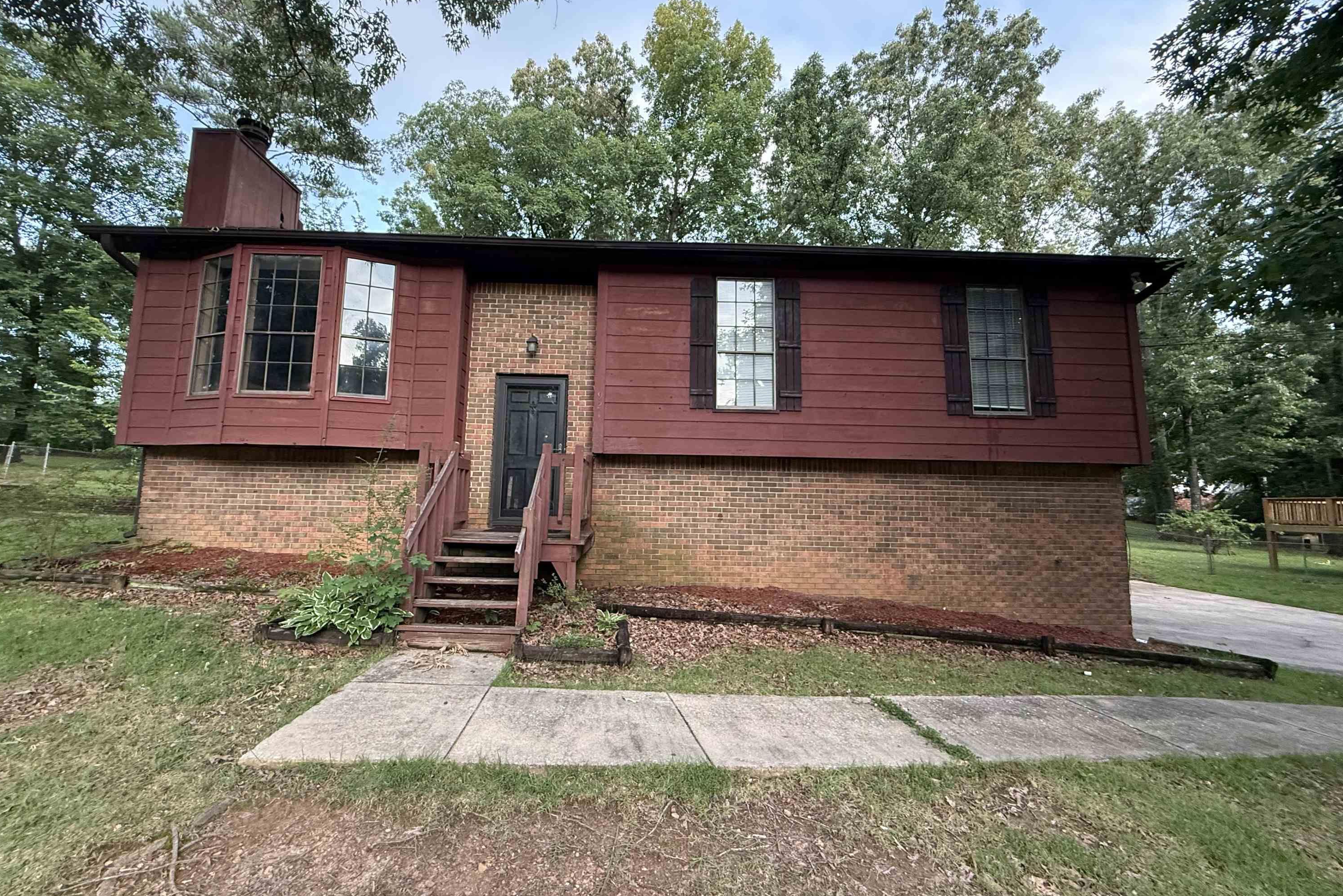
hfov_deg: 100.4
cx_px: 652
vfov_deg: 77.3
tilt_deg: +8.0
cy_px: 438
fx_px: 560
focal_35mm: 15
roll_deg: -0.8
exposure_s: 1/99
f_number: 2.2
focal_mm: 2.22
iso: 320
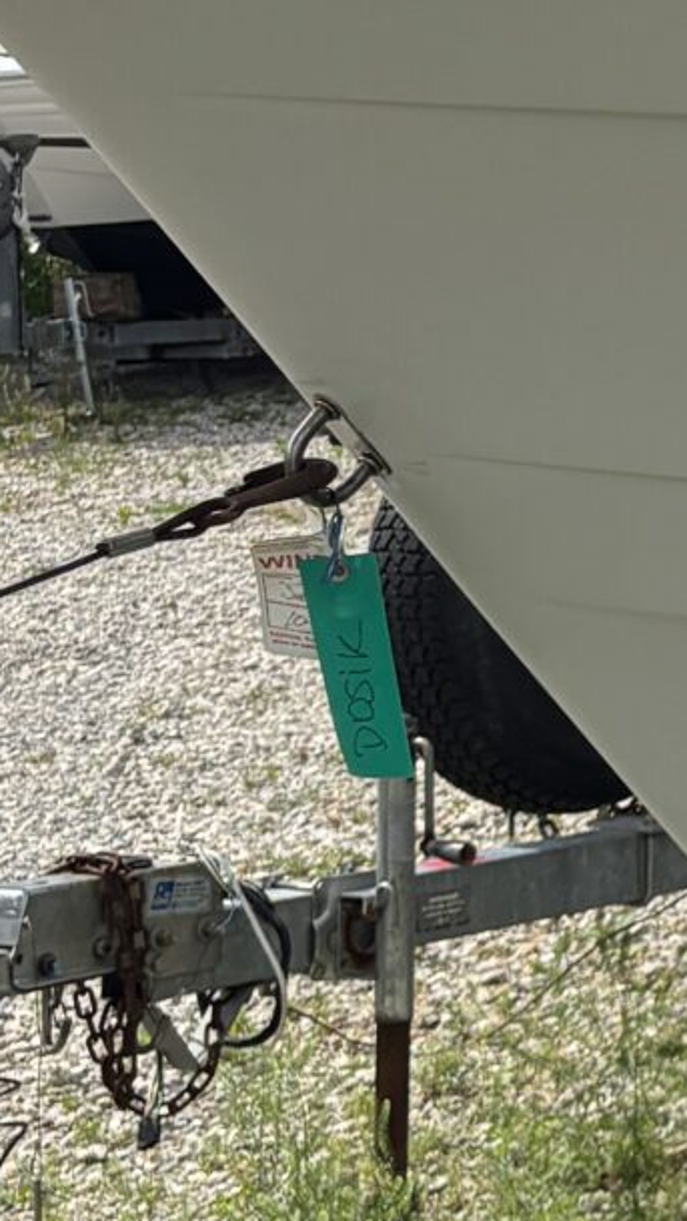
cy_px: 160
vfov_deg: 17.8
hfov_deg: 9.0
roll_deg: +0.6
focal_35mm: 119
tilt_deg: +0.4
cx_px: 1785
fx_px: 3850
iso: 50
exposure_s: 1/5618
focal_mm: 5.96
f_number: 1.6
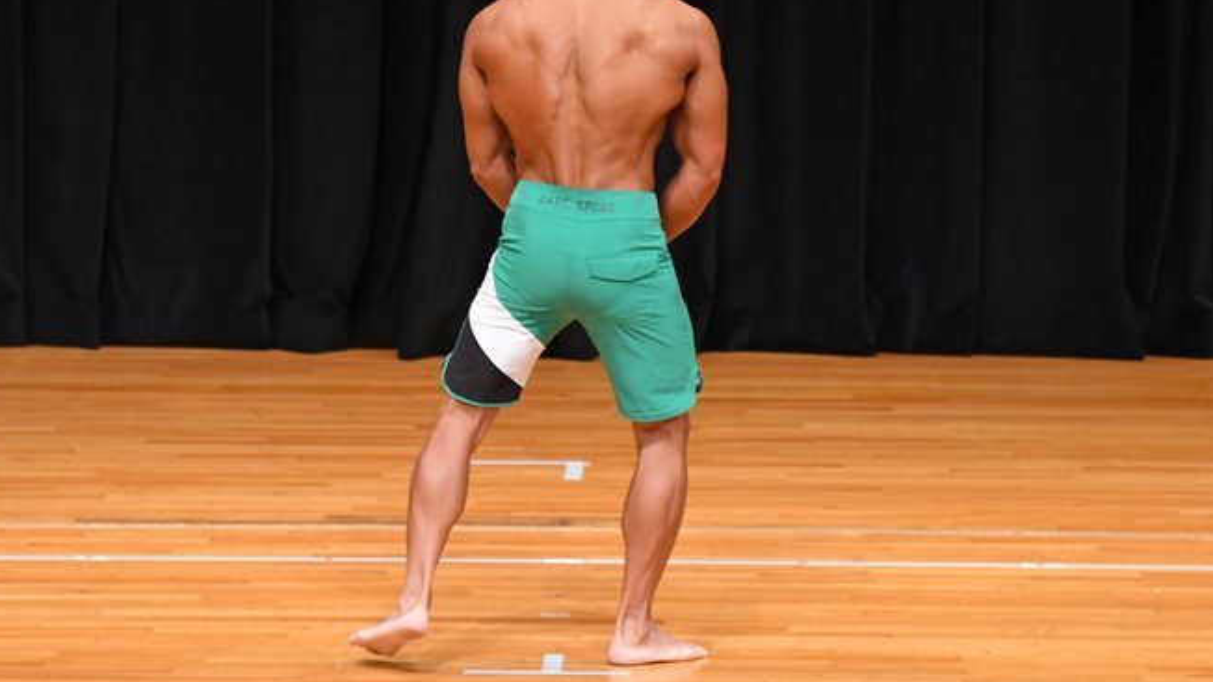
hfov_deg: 6.1
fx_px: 11384
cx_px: 577
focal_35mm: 354
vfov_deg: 3.4
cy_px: 232
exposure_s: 1/400
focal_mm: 190
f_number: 5.6
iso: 4000
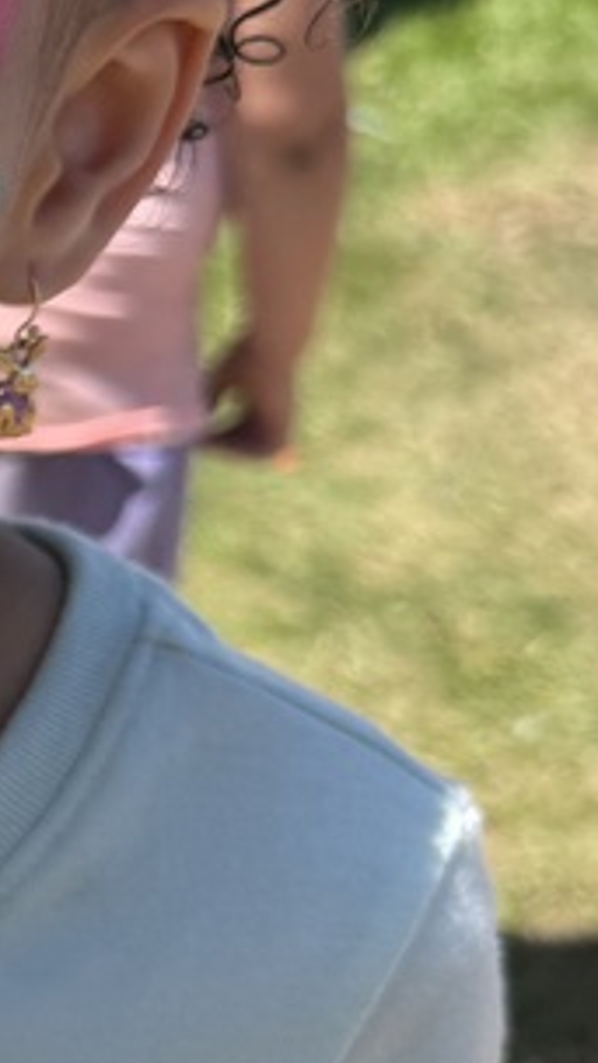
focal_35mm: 88
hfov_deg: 12.1
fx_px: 2481
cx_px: -622
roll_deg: -0.7
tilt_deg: -24.7
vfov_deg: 24.1
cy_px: 668
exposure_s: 1/3759
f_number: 1.78
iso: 80
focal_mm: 6.76
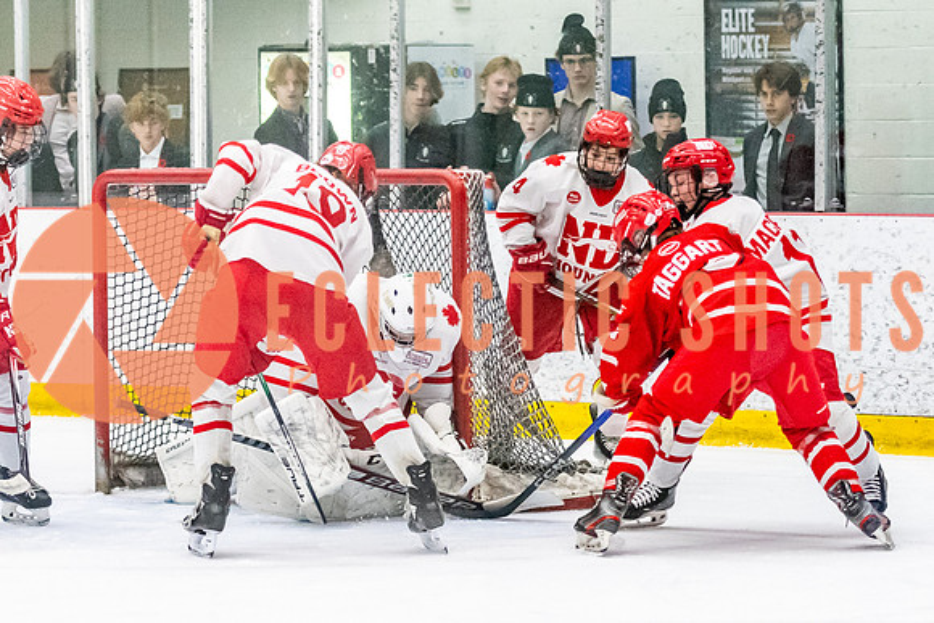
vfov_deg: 7.1
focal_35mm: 195
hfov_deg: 10.6
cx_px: 581
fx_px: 5055
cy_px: 314
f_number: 2.8
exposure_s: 1/800
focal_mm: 80
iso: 4000
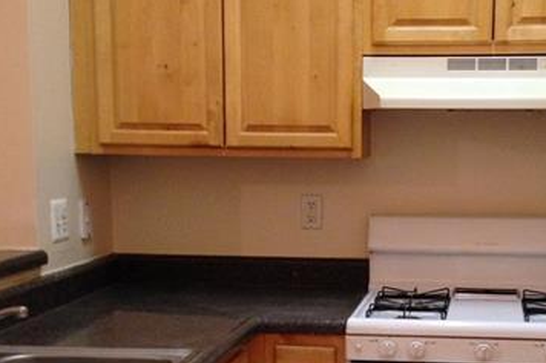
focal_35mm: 74
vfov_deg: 18.2
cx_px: 363
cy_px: 291
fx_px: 1122
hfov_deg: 27.2
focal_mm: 4.12
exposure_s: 1/20
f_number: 2.4
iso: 200
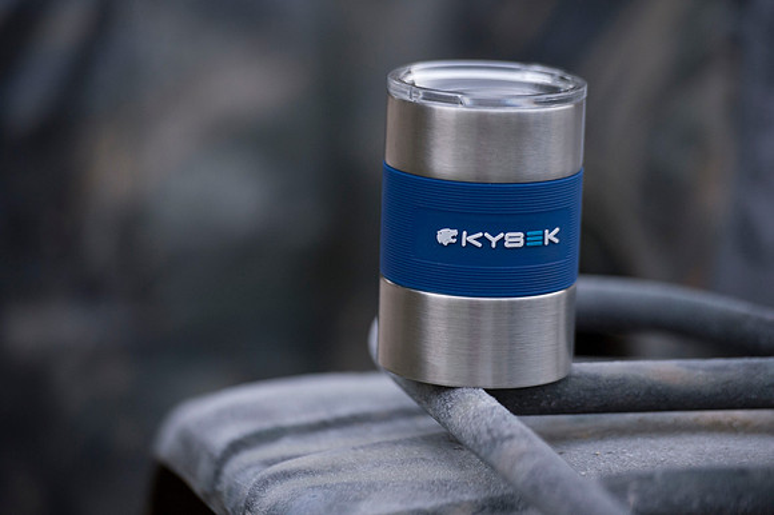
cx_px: 387
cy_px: 258
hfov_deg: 10.3
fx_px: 4297
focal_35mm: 200
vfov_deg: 6.9
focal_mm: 200
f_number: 2.8
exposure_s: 1/200
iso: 2500
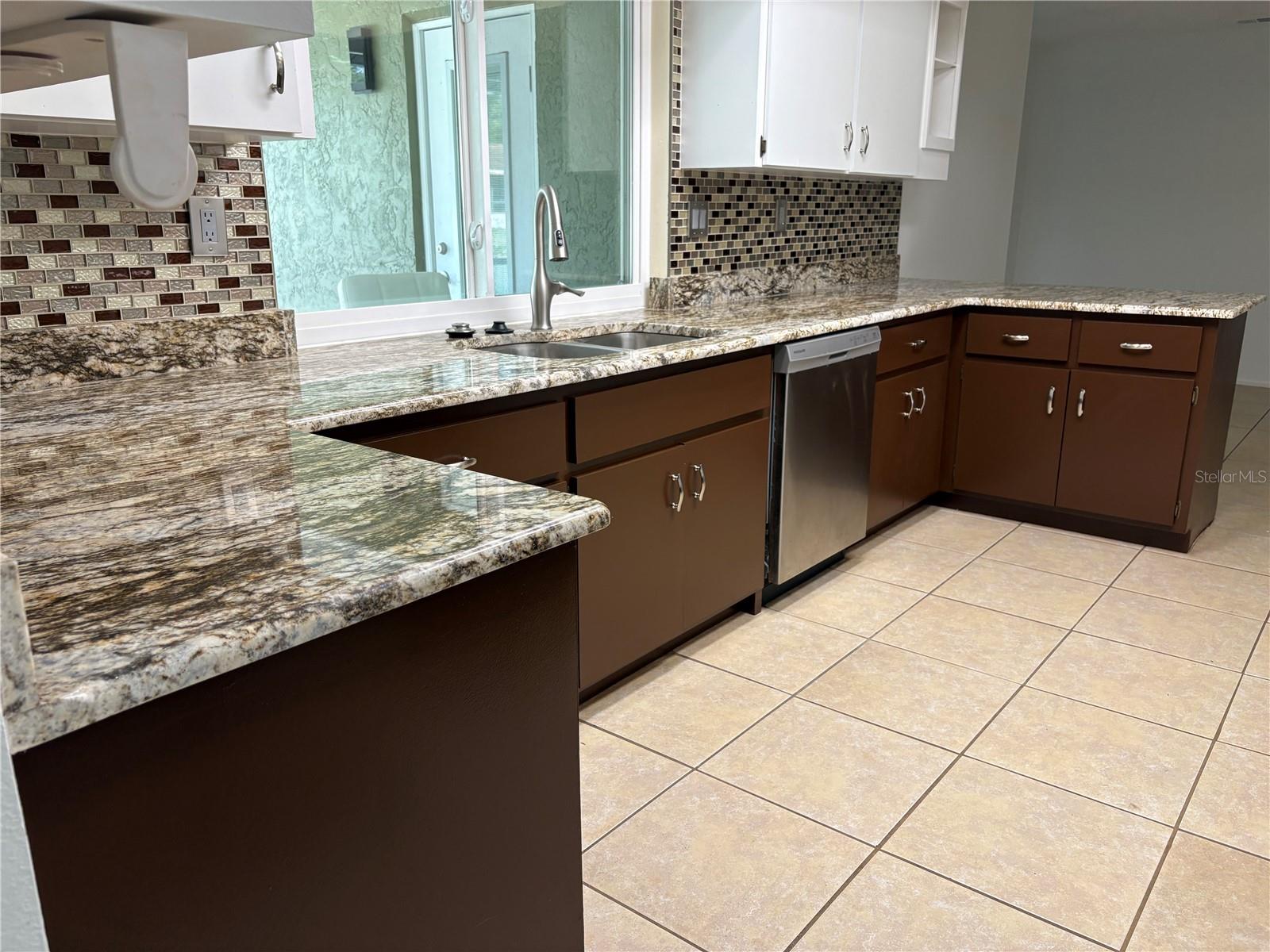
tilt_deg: -15.5
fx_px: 954
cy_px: 476
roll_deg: +0.5
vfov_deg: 53.1
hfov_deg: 67.3
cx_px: 635
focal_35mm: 26
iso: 100
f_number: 1.6
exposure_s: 1/60
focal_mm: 5.96
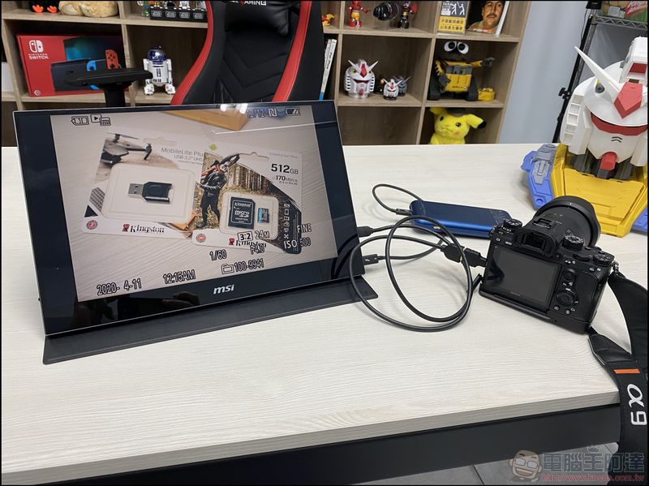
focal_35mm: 26
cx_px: 324
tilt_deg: -28.4
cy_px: 243
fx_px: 487
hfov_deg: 67.3
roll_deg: -4.7
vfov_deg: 53.0
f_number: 1.8
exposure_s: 1/60
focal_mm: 4.25
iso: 80
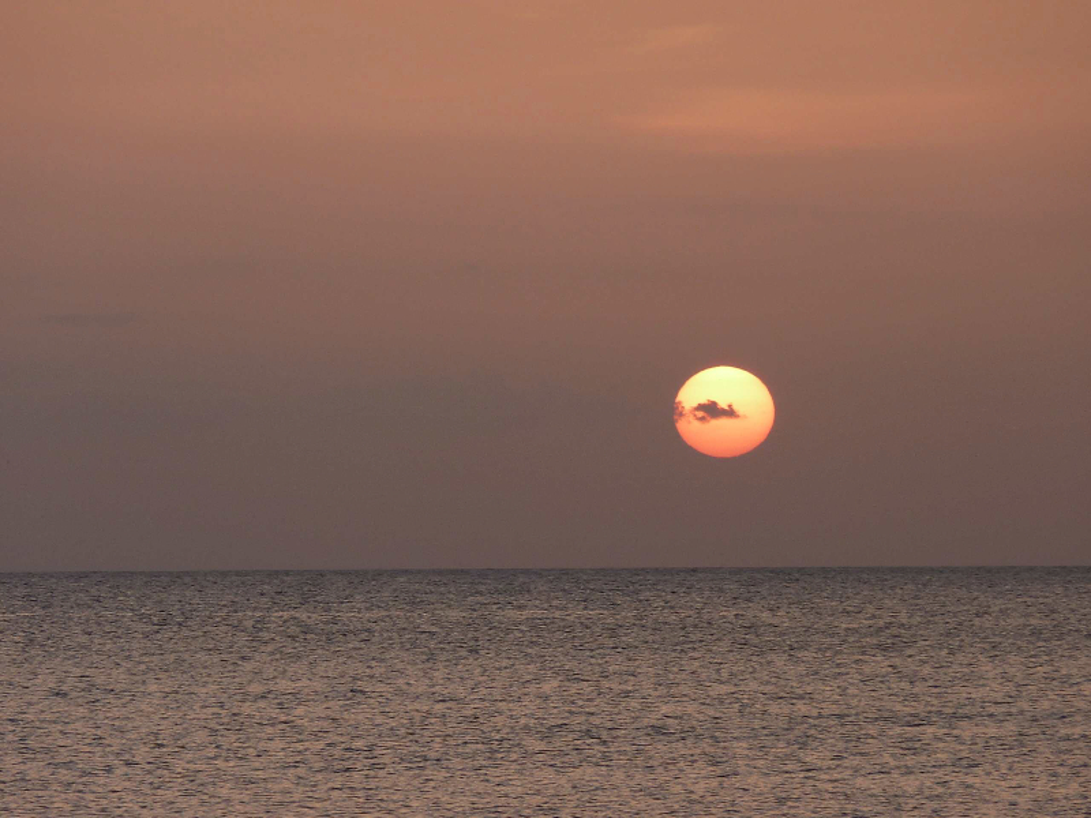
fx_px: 11567
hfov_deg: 5.4
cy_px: 409
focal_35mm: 367
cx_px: 546
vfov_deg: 4.1
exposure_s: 1/125
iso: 80
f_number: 4.9
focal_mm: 49.2
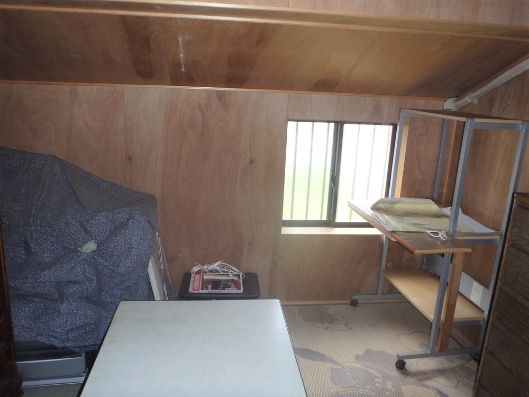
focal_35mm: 28
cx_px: 264
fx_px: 428
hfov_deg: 63.4
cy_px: 198
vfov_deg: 49.7
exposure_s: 1/40
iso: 200
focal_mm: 5
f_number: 3.9
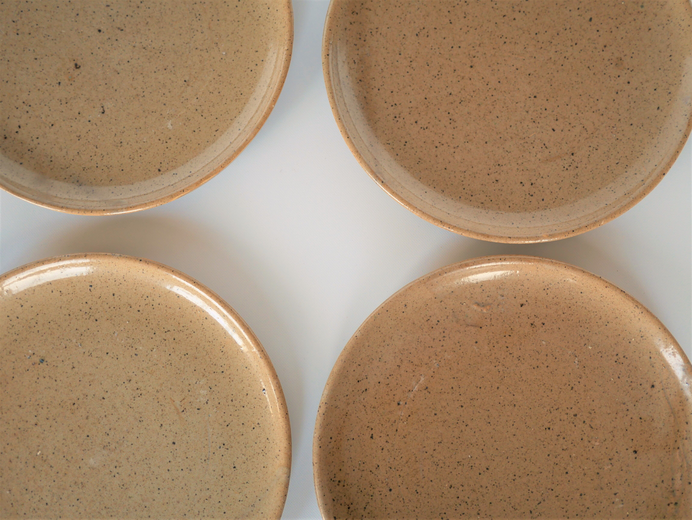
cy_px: 260
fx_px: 800
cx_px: 346
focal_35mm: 40
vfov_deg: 36.0
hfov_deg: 46.8
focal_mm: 20
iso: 200
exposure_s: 1/60
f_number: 1.7
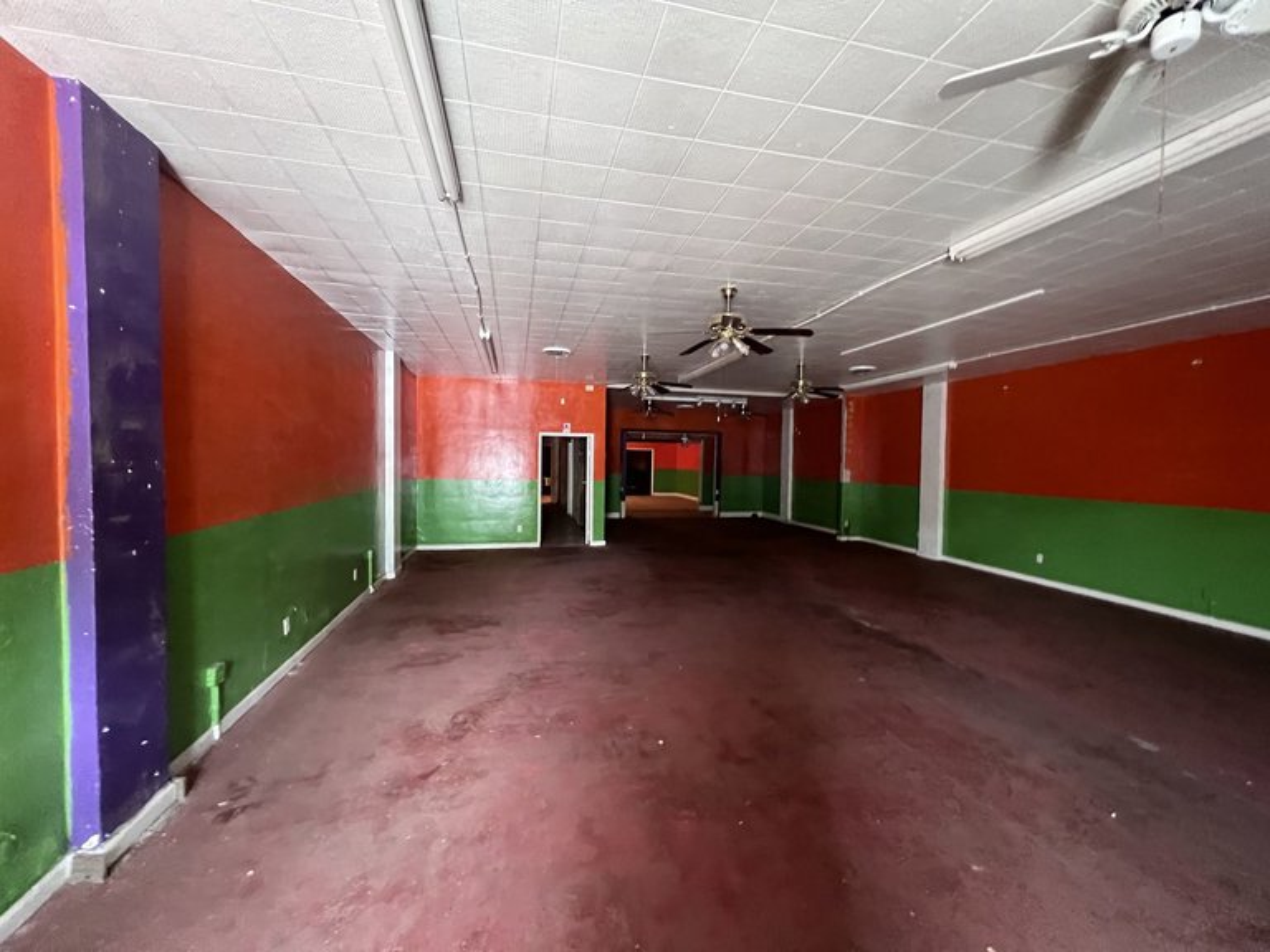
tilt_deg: -2.8
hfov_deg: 106.2
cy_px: 476
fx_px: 477
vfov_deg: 89.9
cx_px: 635
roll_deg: -1.2
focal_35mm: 13
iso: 1000
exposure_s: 1/46
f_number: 1.8
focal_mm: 1.57
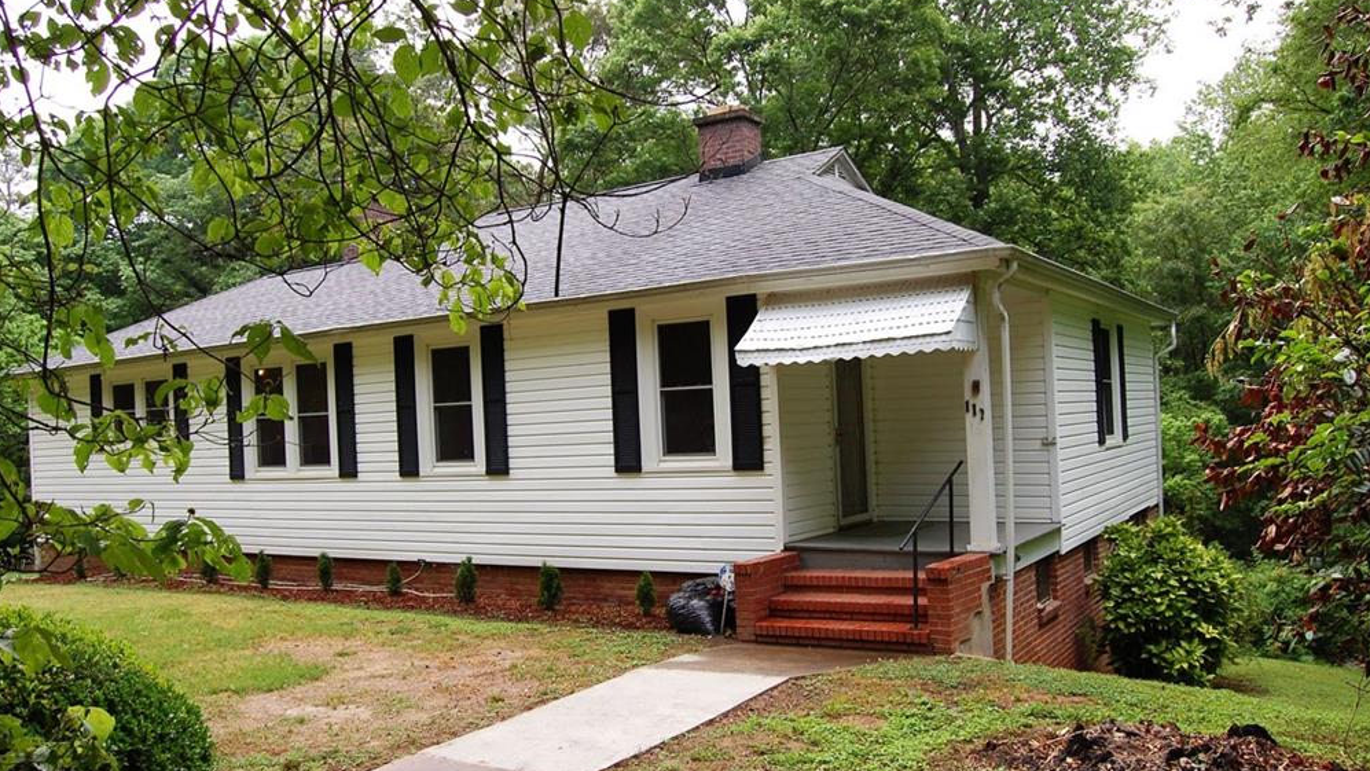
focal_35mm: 29
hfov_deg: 66.1
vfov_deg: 40.2
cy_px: 407
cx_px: 679
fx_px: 1054
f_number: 9
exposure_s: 1/100
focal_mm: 18
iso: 400
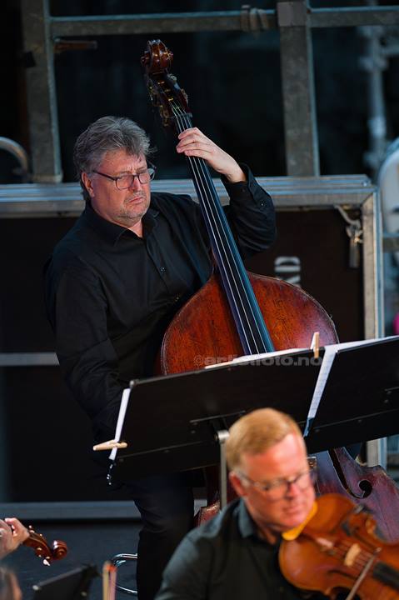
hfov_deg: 4.6
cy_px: 300
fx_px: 4994
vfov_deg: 6.9
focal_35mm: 300
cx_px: 200
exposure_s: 1/1250
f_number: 2.8
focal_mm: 300
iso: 2000
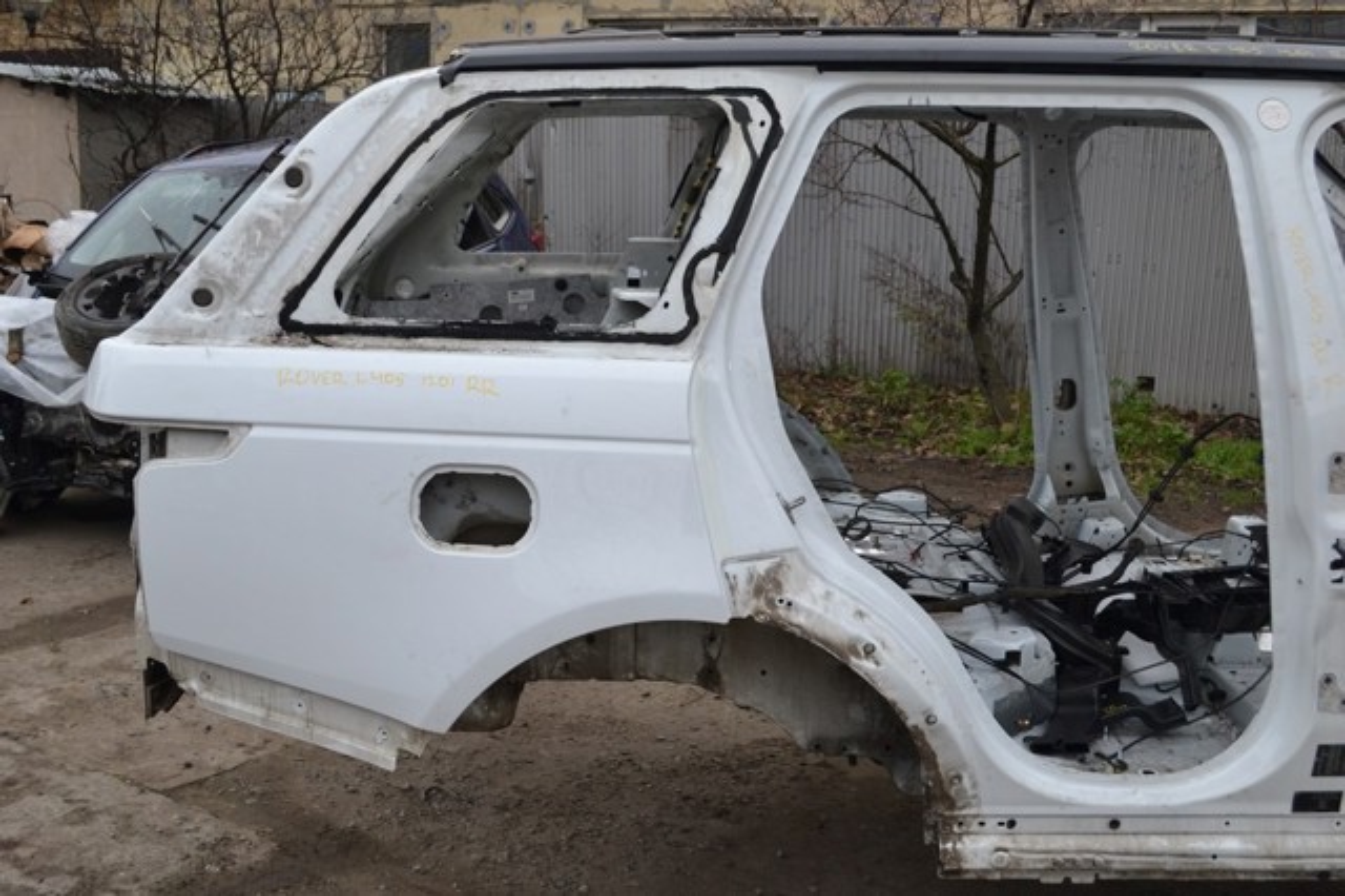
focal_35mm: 39
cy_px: 448
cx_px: 672
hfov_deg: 49.6
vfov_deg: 34.2
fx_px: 1456
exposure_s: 1/125
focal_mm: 26
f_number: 5.6
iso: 360
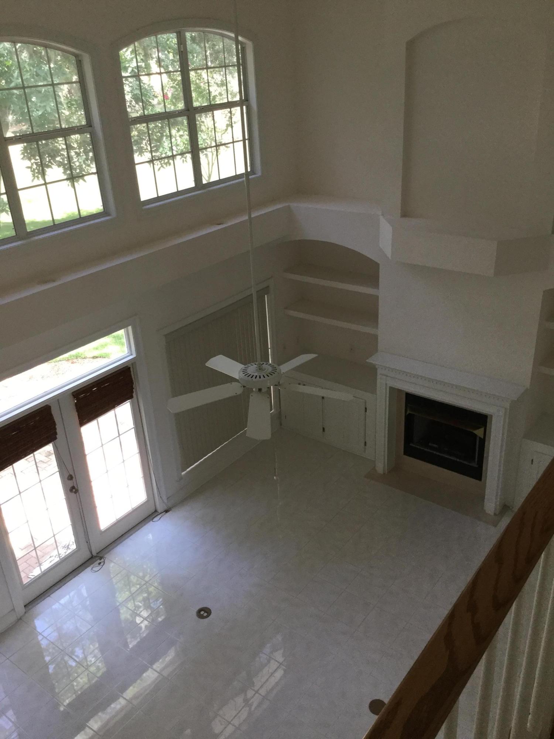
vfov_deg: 58.4
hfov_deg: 45.4
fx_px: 662
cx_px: 277
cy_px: 370
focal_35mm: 31
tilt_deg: -25.6
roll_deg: +4.1
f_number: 2.4
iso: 32
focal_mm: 3.3
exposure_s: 1/30
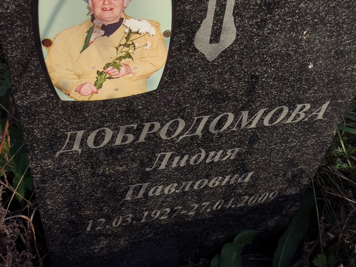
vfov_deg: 29.1
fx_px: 514
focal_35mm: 50
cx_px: 178
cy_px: 134
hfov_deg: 38.2
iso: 50
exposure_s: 1/754
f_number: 1.7
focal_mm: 4.71
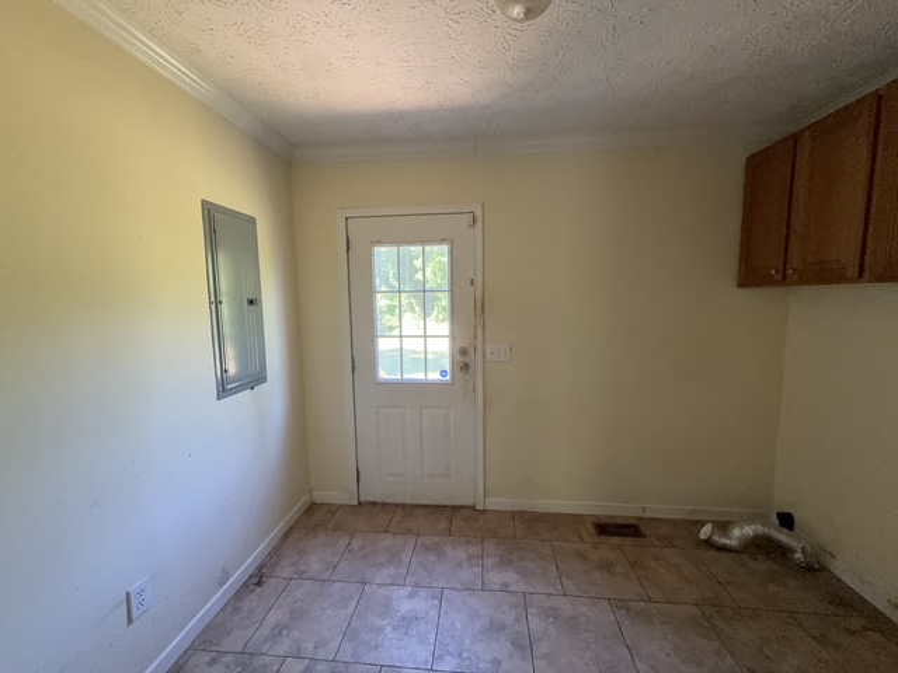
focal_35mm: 14
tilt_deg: -5.6
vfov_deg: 85.7
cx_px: 449
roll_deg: +0.0
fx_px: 363
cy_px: 336
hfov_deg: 102.1
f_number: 2.2
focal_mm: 2.22
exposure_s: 1/99
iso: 320
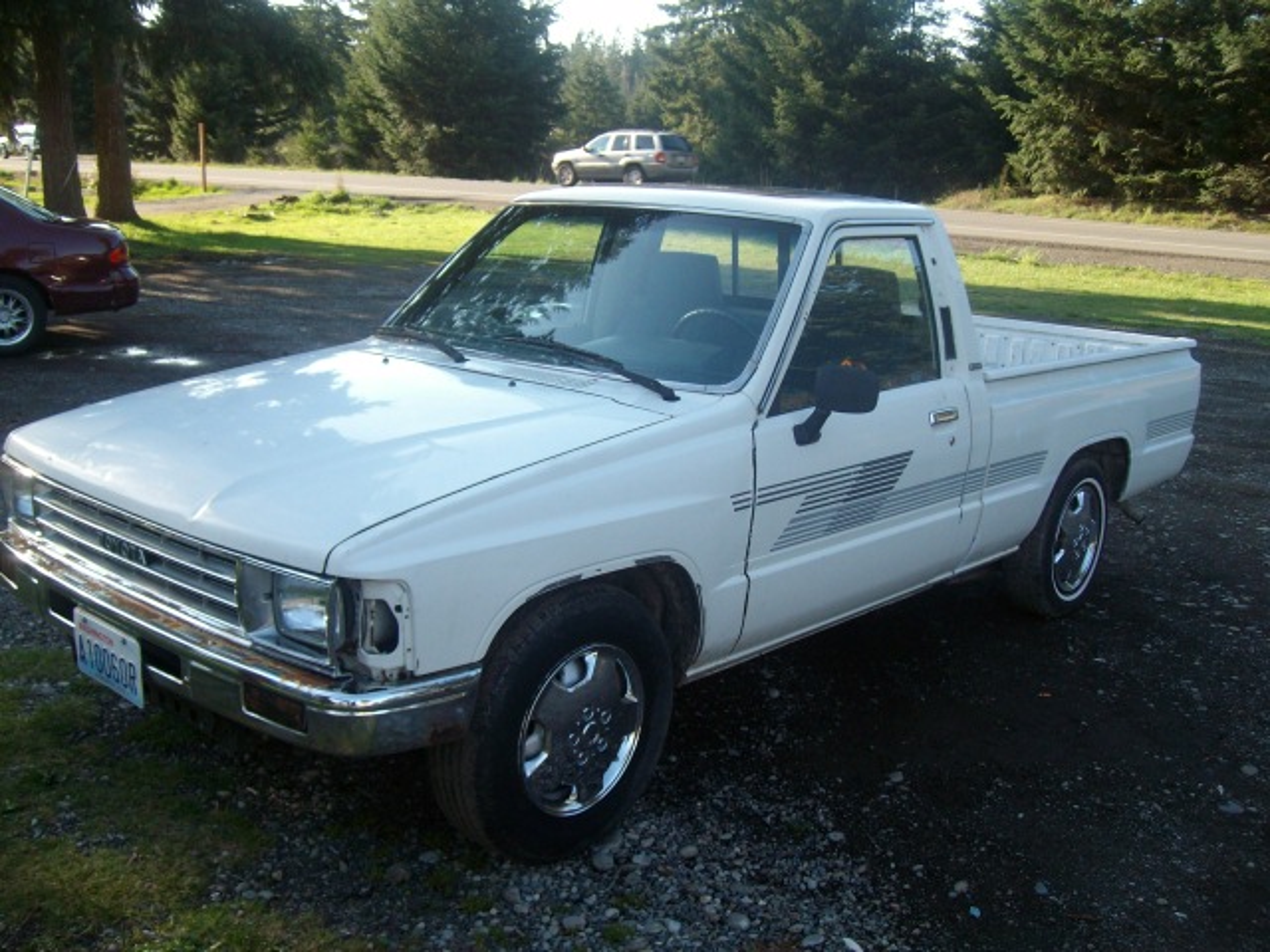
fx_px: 1284
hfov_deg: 52.6
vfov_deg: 40.7
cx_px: 635
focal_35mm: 35
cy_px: 476
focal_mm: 5.8
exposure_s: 1/197
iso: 80
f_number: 2.8
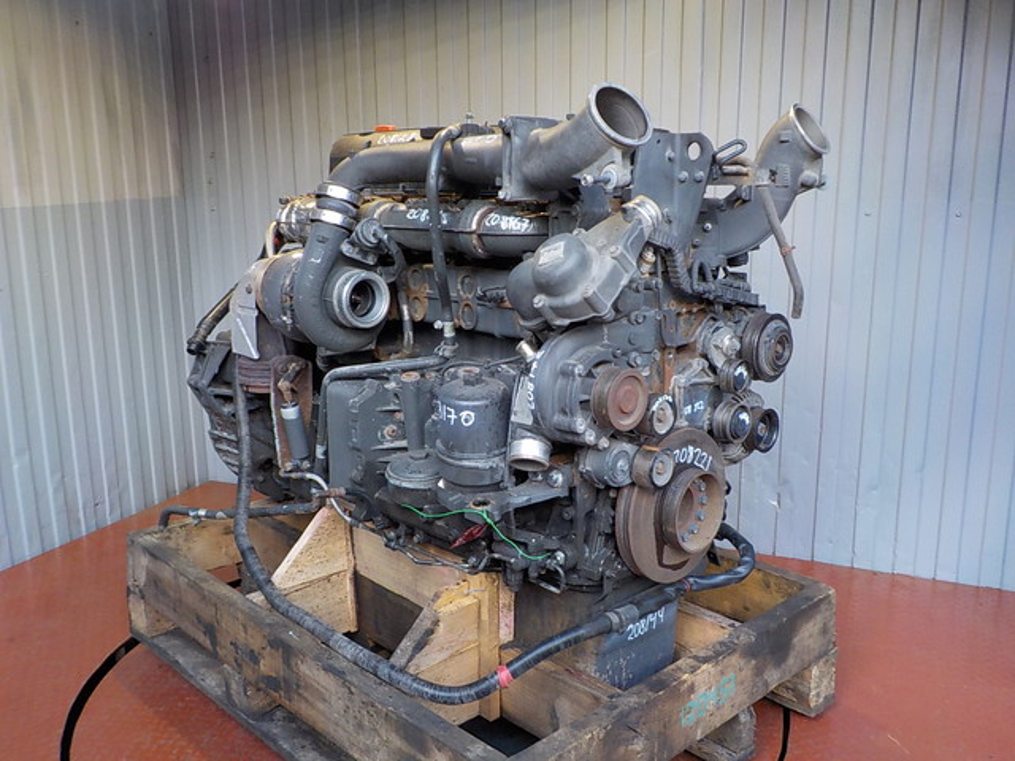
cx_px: 508
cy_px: 380
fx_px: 880
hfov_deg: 60.0
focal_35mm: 30
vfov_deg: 46.8
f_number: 3.3
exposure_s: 1/30
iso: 160
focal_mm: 4.1
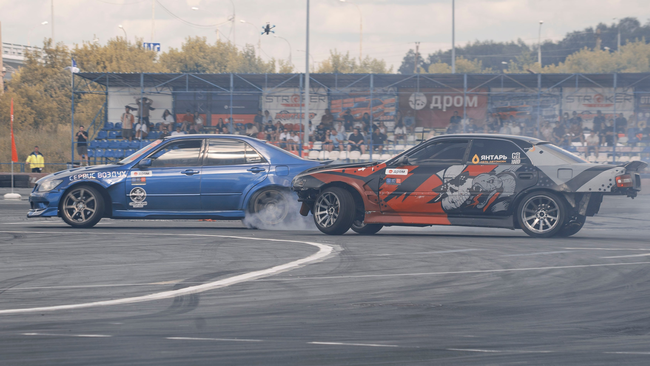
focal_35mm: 220
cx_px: 271
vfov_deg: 5.5
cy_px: 183
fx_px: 3792
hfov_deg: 9.8
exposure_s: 1/160
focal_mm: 120
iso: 100
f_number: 10
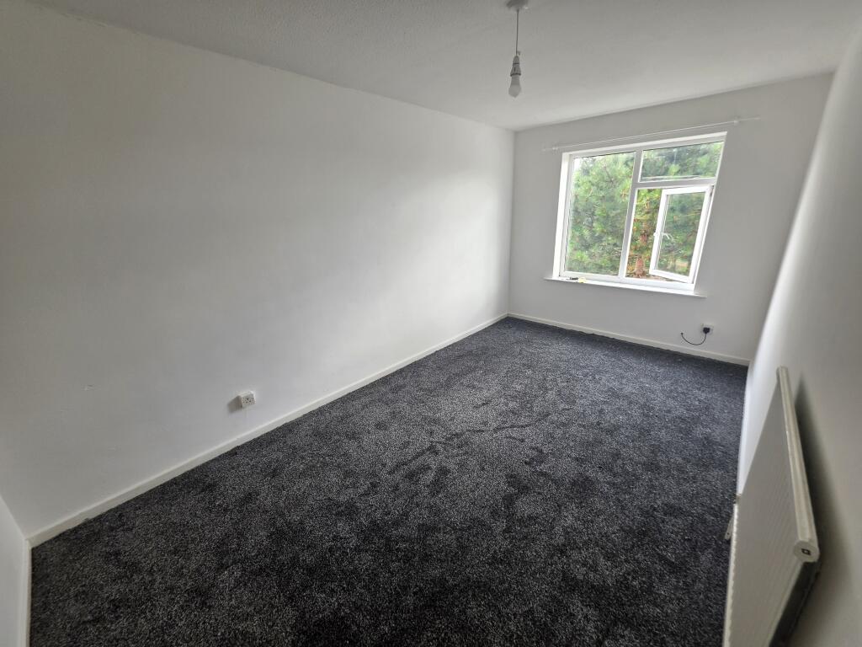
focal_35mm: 13
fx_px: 324
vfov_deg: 89.9
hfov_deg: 106.2
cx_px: 431
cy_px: 324
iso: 64
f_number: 1.9
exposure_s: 1/100
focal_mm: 2.2
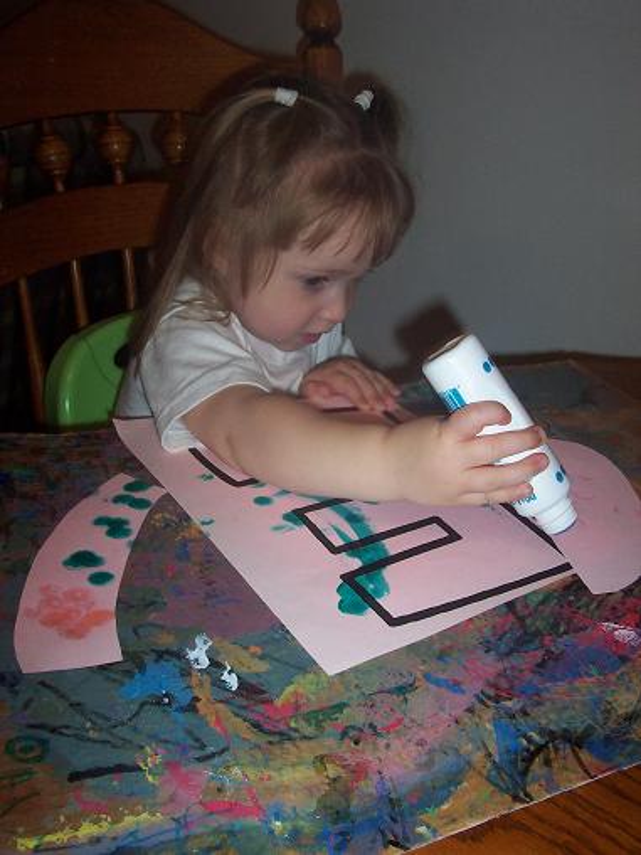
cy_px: 428
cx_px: 320
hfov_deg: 38.7
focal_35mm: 37
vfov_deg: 50.1
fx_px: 914
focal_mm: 5.6
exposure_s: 1/60
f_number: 2.8
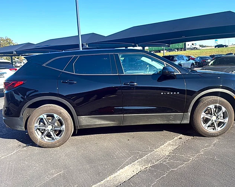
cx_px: 127
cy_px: 94
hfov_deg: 64.0
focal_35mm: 27
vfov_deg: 53.2
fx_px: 188
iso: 80
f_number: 1.78
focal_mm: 6.76
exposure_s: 1/1855
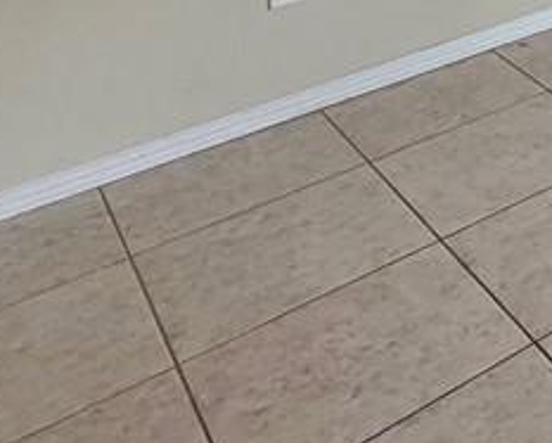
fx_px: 981
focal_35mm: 60
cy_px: -303
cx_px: 1007
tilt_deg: -6.5
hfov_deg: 20.9
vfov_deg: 20.1
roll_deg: +0.5
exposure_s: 1/120
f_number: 2.2
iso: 100
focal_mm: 2.22
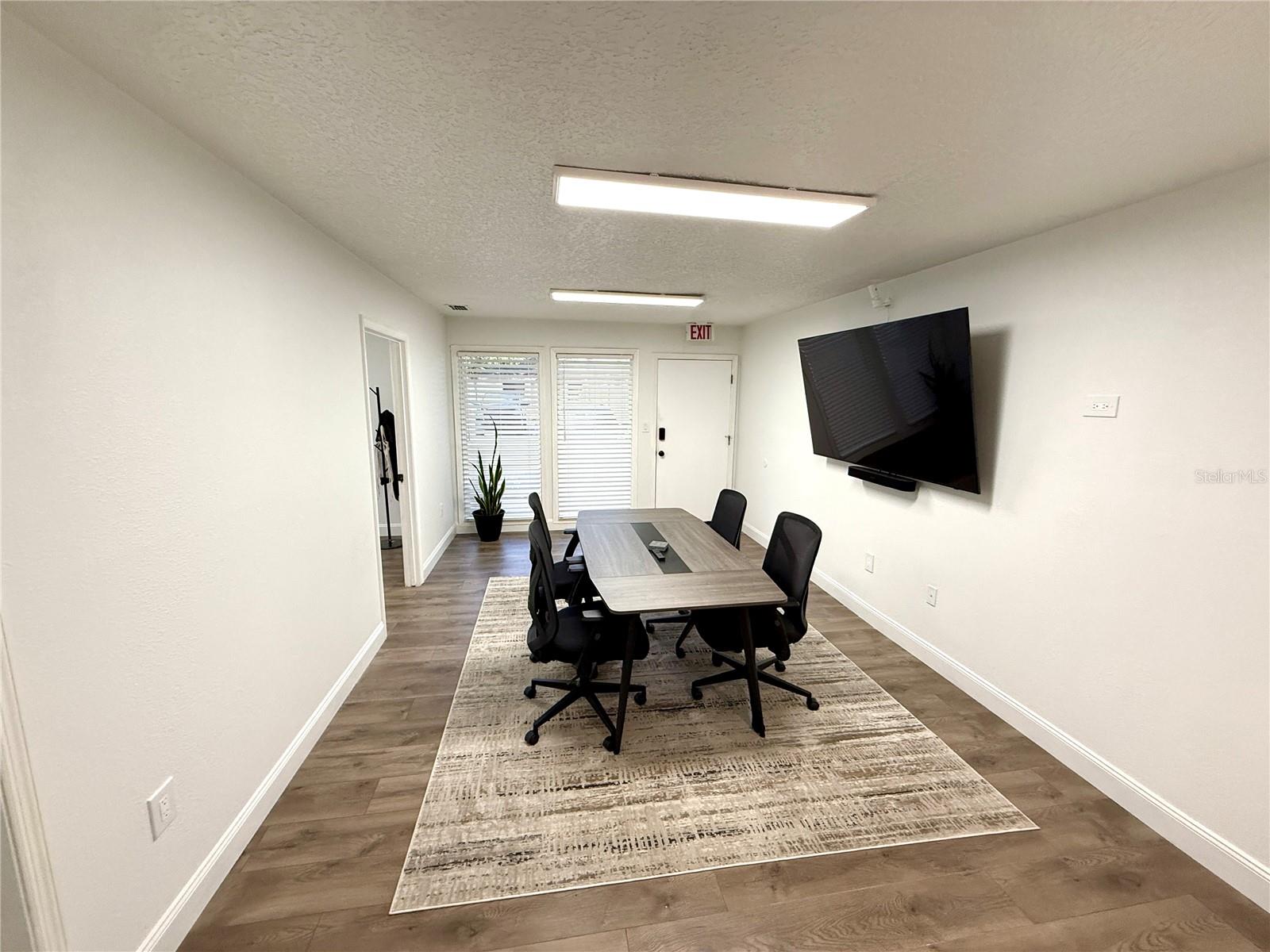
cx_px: 635
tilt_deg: -8.8
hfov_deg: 102.1
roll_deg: -0.9
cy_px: 476
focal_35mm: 14
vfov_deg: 85.7
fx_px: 514
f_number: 2.2
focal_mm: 2.22
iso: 250
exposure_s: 1/120
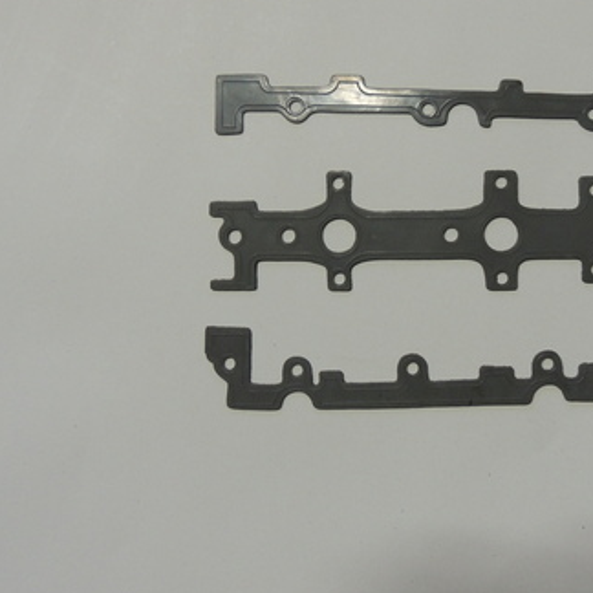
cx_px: 417
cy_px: 257
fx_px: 872
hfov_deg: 37.0
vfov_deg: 37.5
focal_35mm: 45
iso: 400
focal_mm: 5.8
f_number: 3.2
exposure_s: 1/25
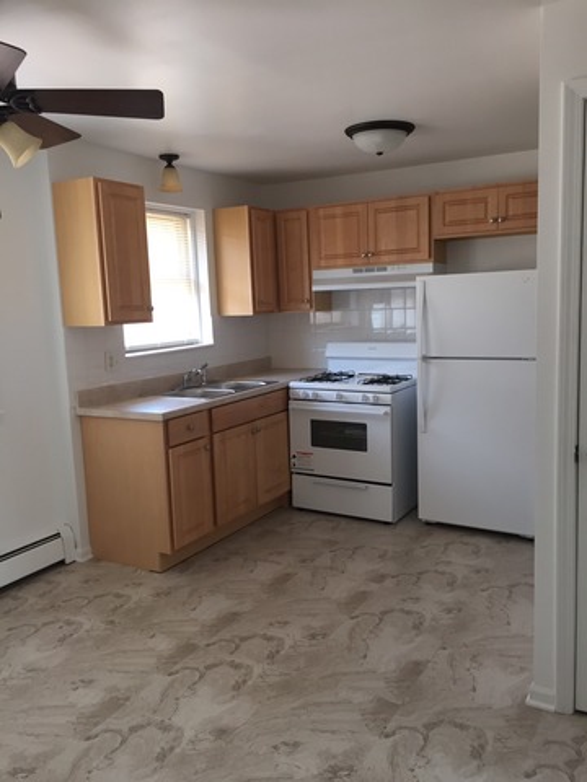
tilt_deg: -7.4
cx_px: 294
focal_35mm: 29
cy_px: 391
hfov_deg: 48.2
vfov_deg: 61.7
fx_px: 656
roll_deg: +1.7
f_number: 2.2
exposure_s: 1/30
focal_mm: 4.15
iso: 64
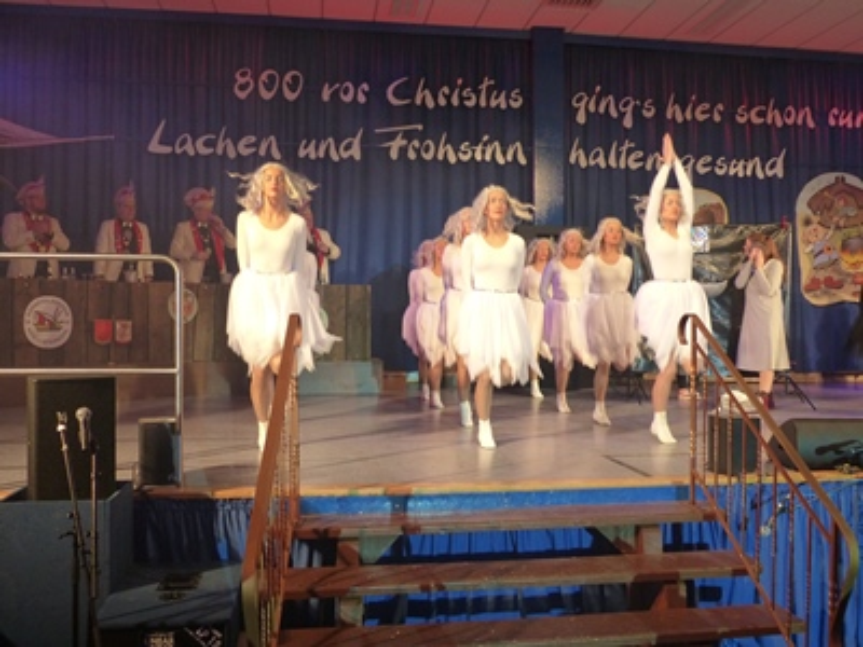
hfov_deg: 56.8
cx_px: 432
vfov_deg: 44.2
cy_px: 324
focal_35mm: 32
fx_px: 798
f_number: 2.8
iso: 320
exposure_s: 1/60
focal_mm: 5.7
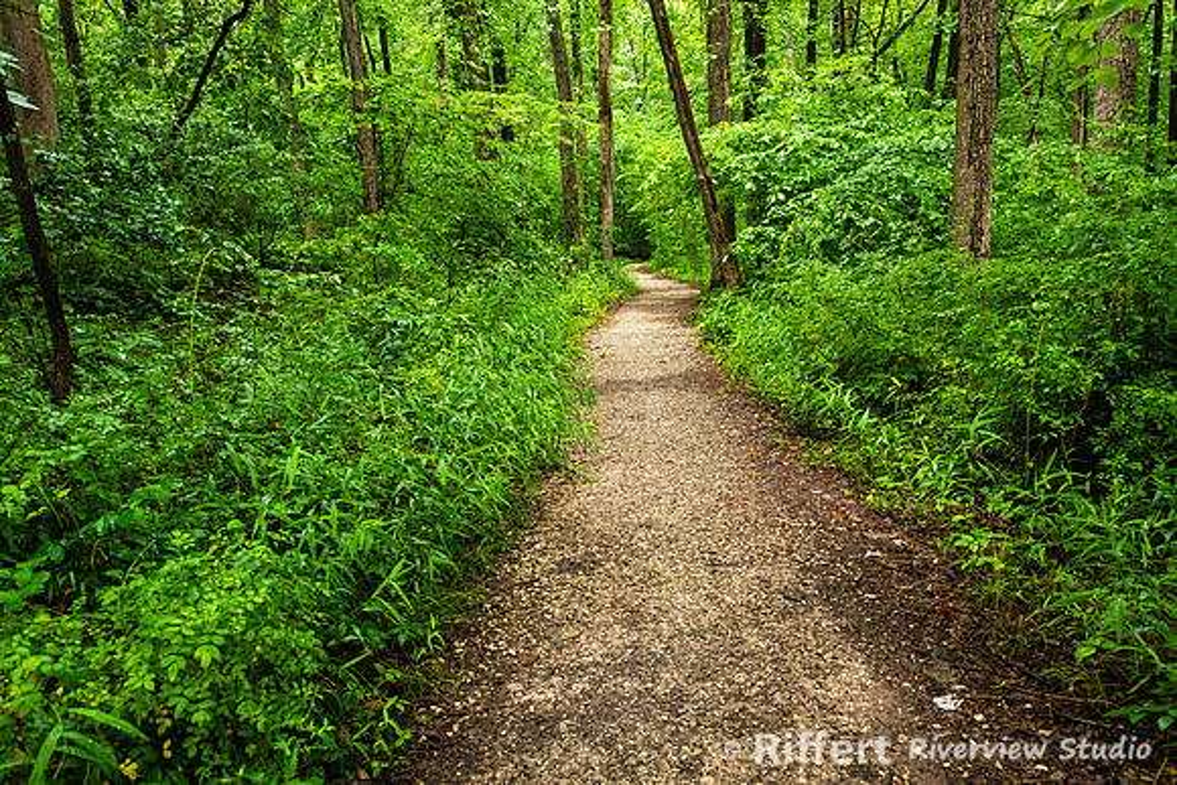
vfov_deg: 46.4
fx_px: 916
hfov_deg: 65.5
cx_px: 588
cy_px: 392
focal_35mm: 28
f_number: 8
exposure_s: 1/160
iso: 1000
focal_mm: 28
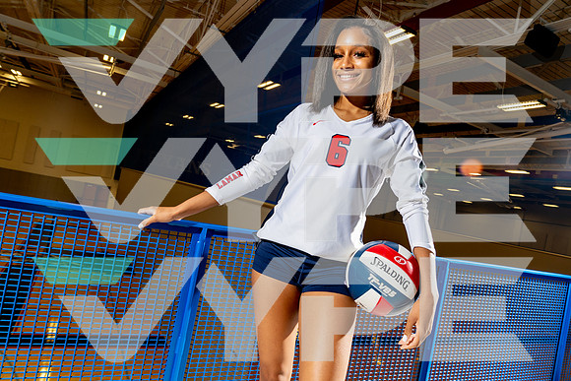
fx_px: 381
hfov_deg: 73.7
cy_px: 190
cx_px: 286
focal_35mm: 24
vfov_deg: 53.2
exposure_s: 1/250
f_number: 5.6
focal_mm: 24
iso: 250
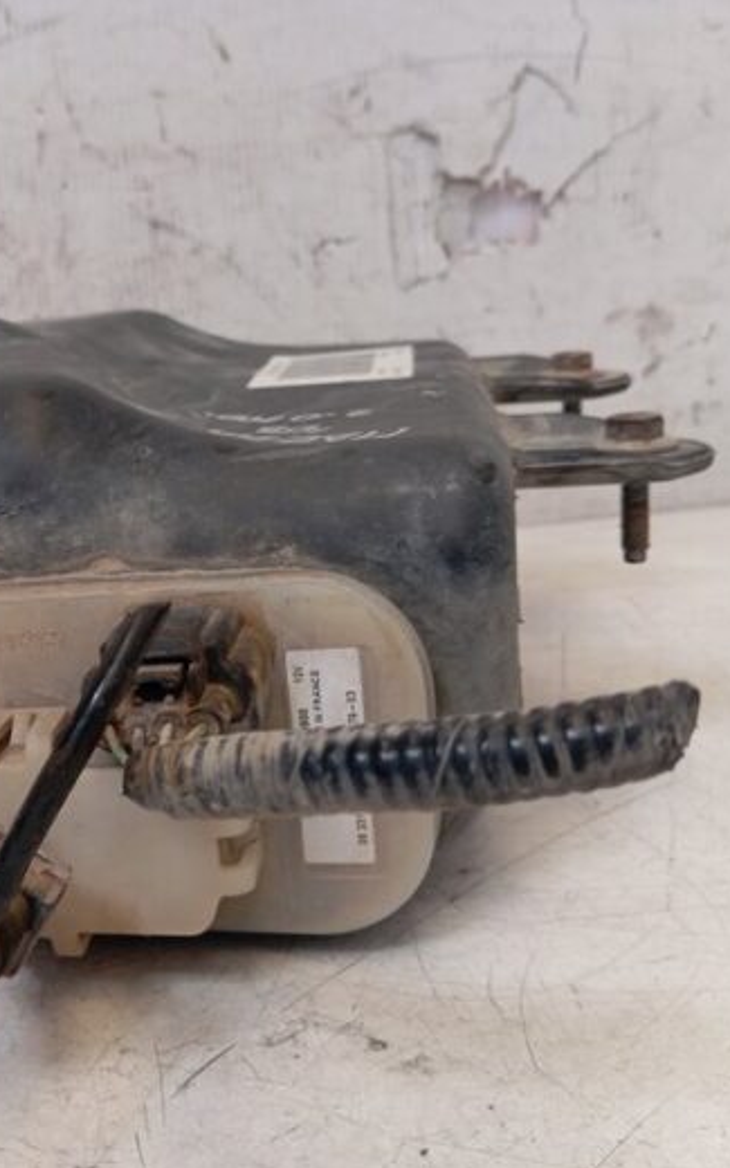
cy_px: 587
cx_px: 36
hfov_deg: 30.2
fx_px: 1273
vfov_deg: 49.3
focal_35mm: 40
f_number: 1.8
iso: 276
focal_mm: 4.22
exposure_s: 1/33.3
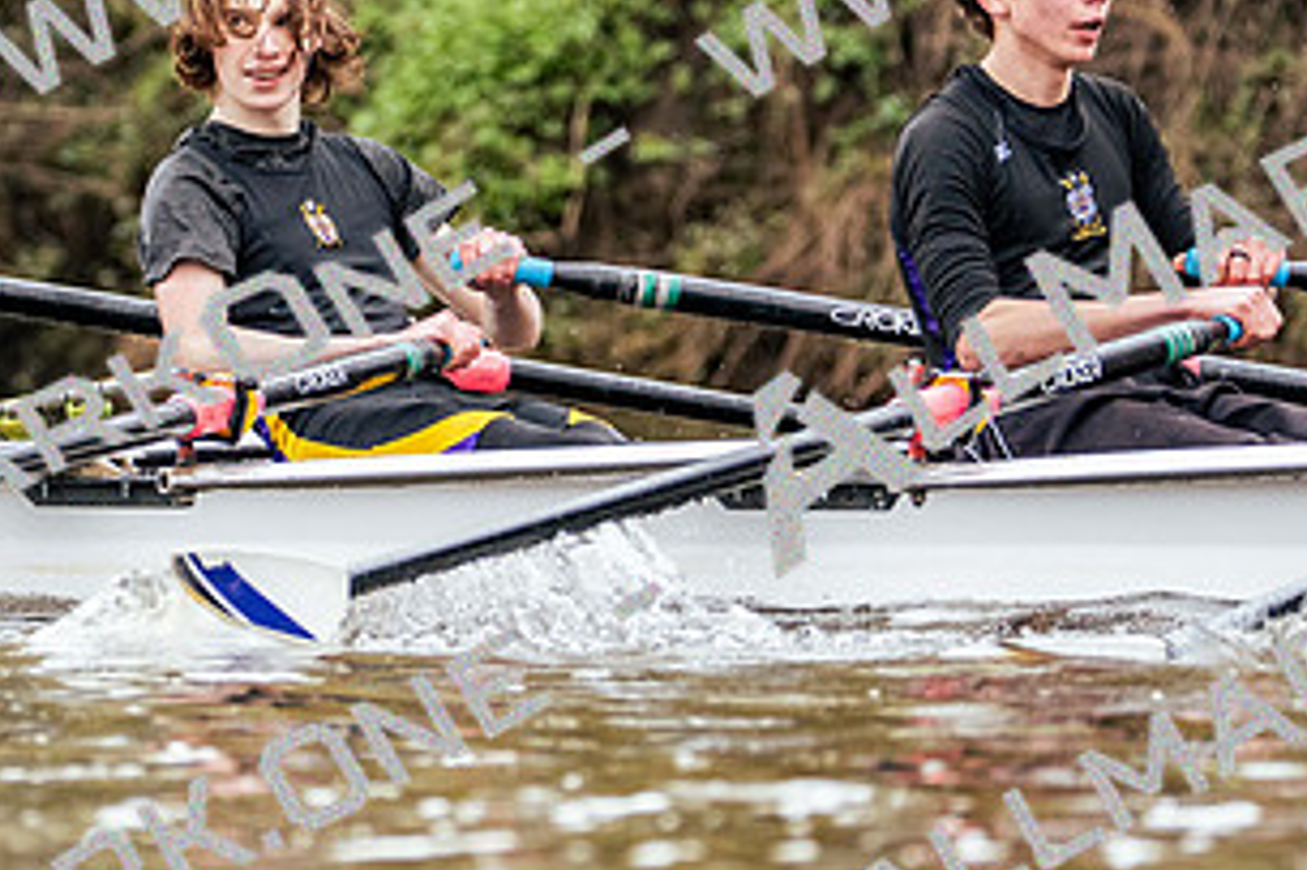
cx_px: 386
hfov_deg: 4.0
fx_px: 18868
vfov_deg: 2.6
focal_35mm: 520
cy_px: 169
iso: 3200
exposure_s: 1/2000
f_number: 6.3
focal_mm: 273
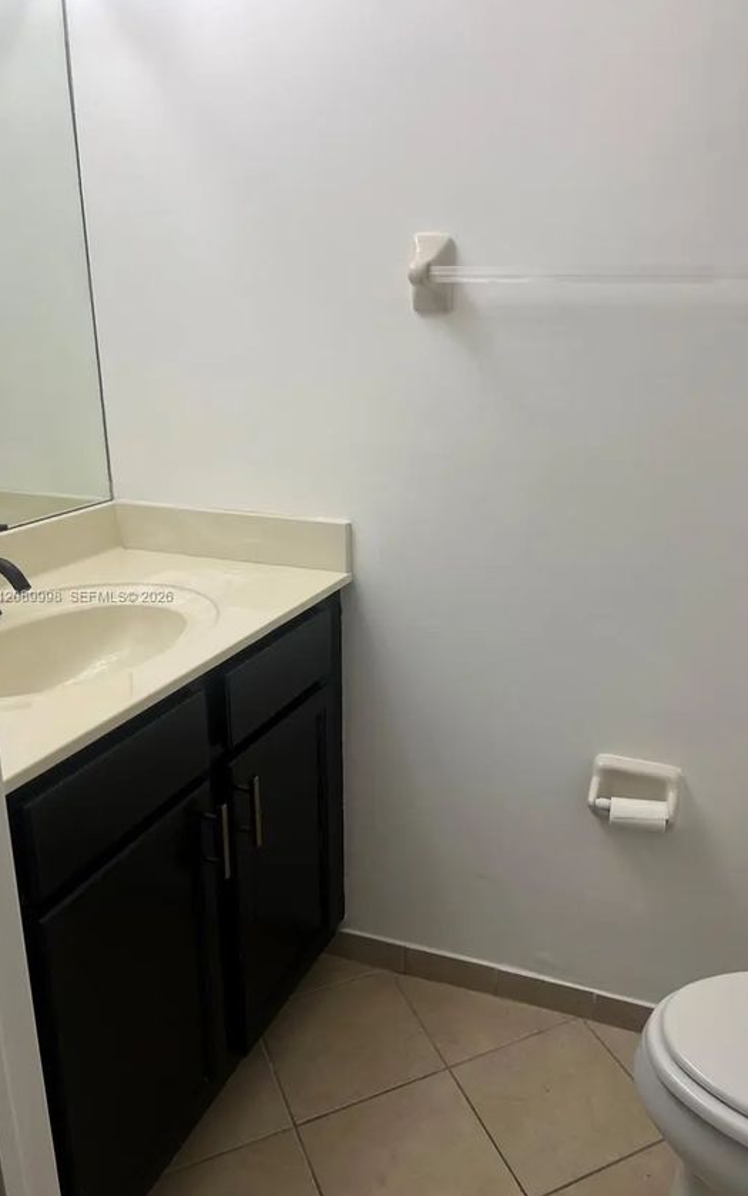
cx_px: 440
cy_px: 597
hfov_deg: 44.4
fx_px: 913
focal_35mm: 28
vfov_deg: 66.5
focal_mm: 5.7
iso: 50
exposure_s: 1/295
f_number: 1.5
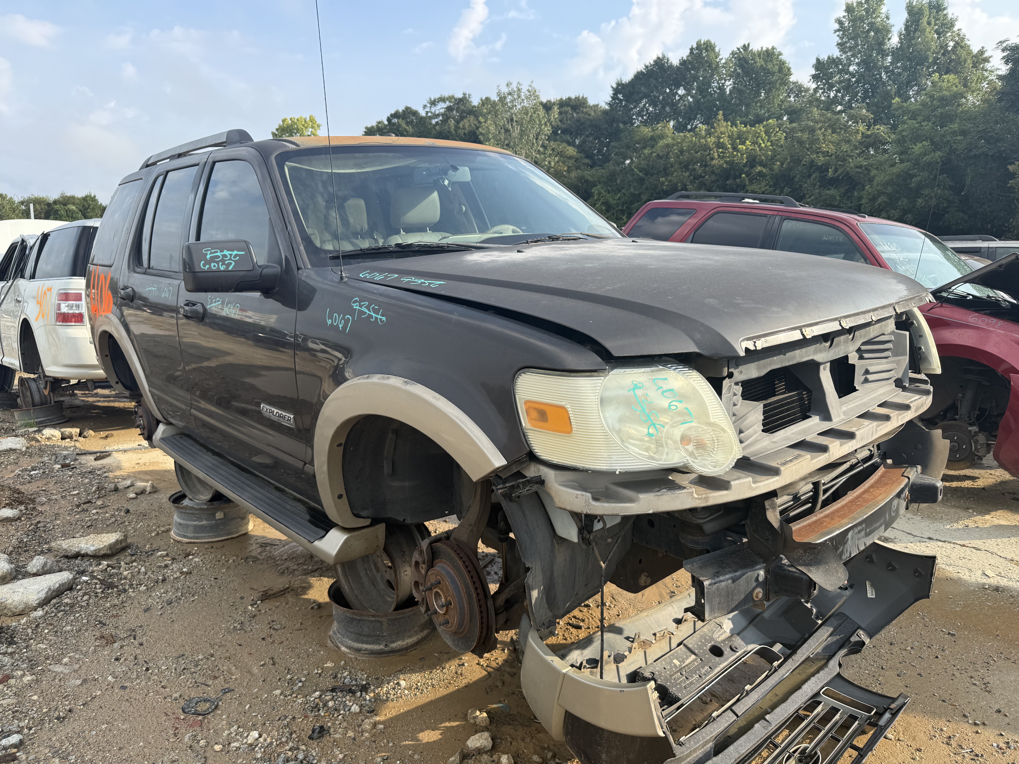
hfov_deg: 71.6
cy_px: 382
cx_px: 510
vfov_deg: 56.8
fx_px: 706
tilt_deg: -5.9
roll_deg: -2.0
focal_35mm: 24
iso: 80
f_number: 1.78
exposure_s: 1/1901
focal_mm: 6.76
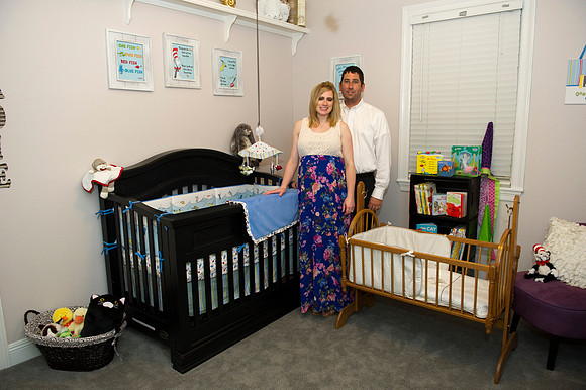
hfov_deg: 69.4
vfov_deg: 49.5
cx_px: 293
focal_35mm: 26
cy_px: 195
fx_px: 423
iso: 1600
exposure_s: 1/160
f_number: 4
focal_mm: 26
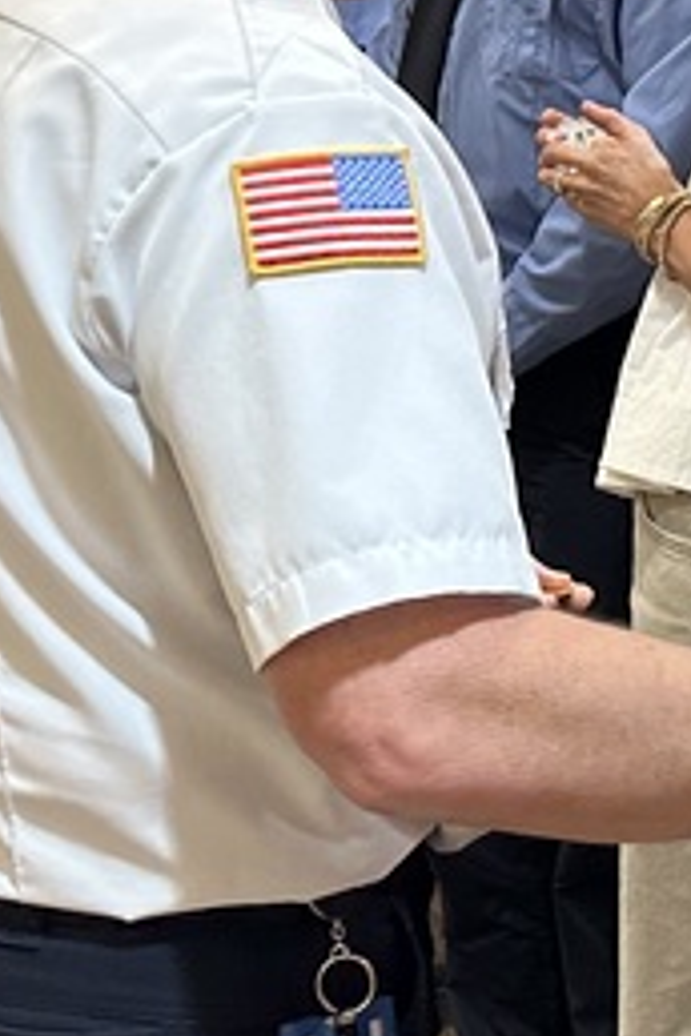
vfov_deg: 20.3
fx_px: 2850
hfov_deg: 13.6
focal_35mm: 99
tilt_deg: -7.8
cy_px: 137
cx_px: 715
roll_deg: +0.3
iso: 250
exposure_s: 1/60
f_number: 1.78
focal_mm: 6.86
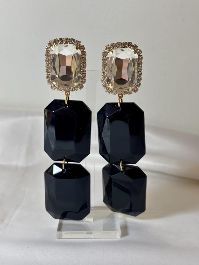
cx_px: 100
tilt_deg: -13.6
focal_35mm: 52
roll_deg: -0.5
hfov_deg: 28.0
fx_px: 399
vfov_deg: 36.8
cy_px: 132
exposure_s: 1/100
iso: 40
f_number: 1.6
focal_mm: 5.96
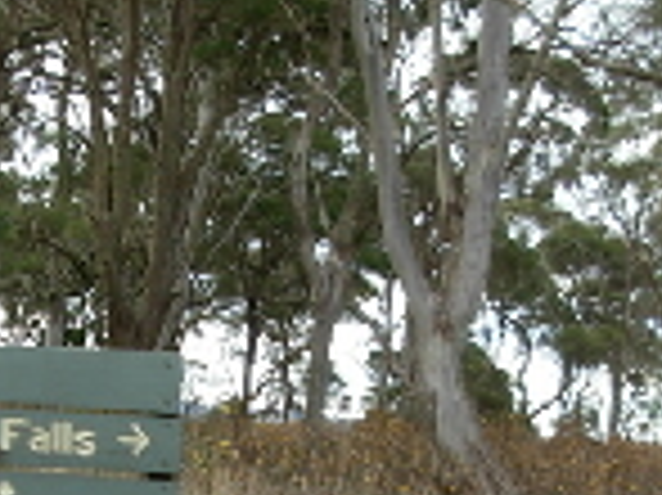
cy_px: 626
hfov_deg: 15.6
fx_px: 2369
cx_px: 5
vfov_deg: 11.6
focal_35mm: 124
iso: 79
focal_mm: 6.3
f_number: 2.9
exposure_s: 1/157
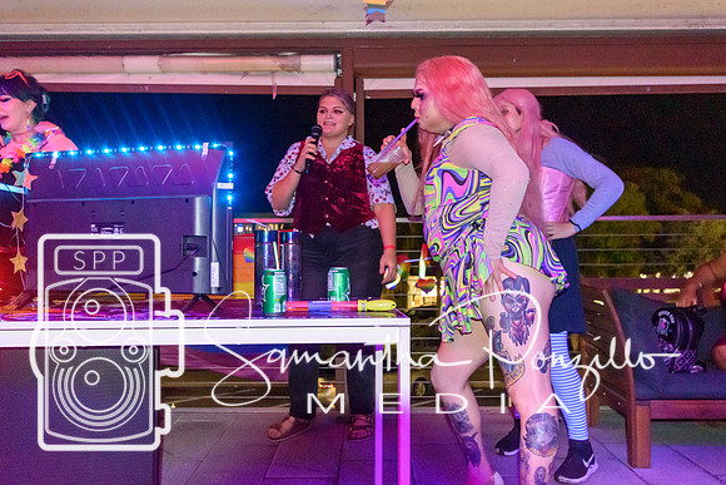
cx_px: 363
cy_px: 242
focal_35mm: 31
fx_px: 615
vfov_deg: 43.0
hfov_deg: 61.1
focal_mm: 20
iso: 3200
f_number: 3.5
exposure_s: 1/60
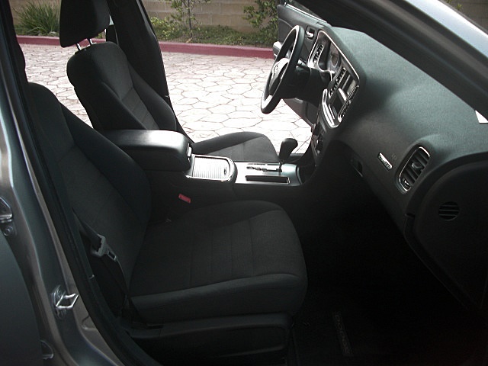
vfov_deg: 39.7
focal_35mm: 36
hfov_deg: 51.4
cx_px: 244
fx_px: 508
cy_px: 183
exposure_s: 1/60
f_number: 2.8
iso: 200
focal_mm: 6.3
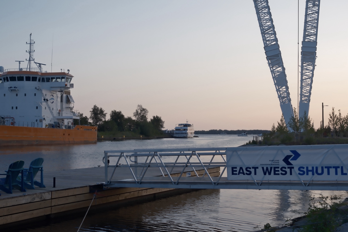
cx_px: 174
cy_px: 116
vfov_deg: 37.8
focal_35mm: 35
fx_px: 338
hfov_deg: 54.5
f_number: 4
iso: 80
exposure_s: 1/180
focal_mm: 23
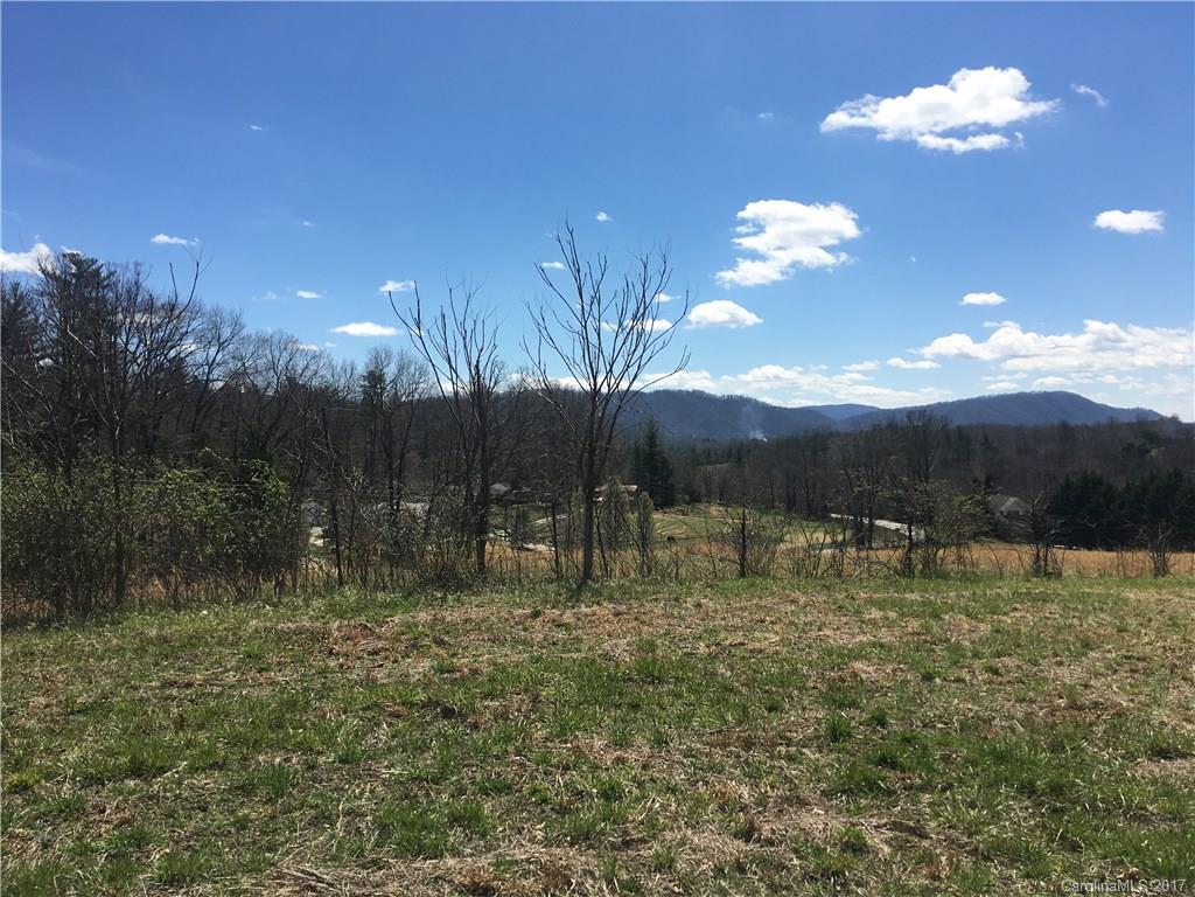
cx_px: 598
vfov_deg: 48.2
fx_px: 1001
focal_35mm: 29
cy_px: 448
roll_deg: +2.1
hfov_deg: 61.7
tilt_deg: -0.9
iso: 25
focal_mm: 4.15
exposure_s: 1/2137
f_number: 2.2
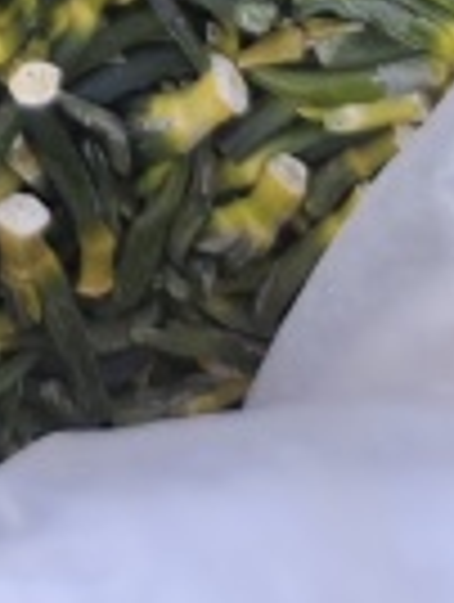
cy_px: -1730
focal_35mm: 183
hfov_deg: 7.1
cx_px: -1025
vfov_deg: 7.7
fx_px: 3190
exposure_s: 1/267
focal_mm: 5.56
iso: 71
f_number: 1.88
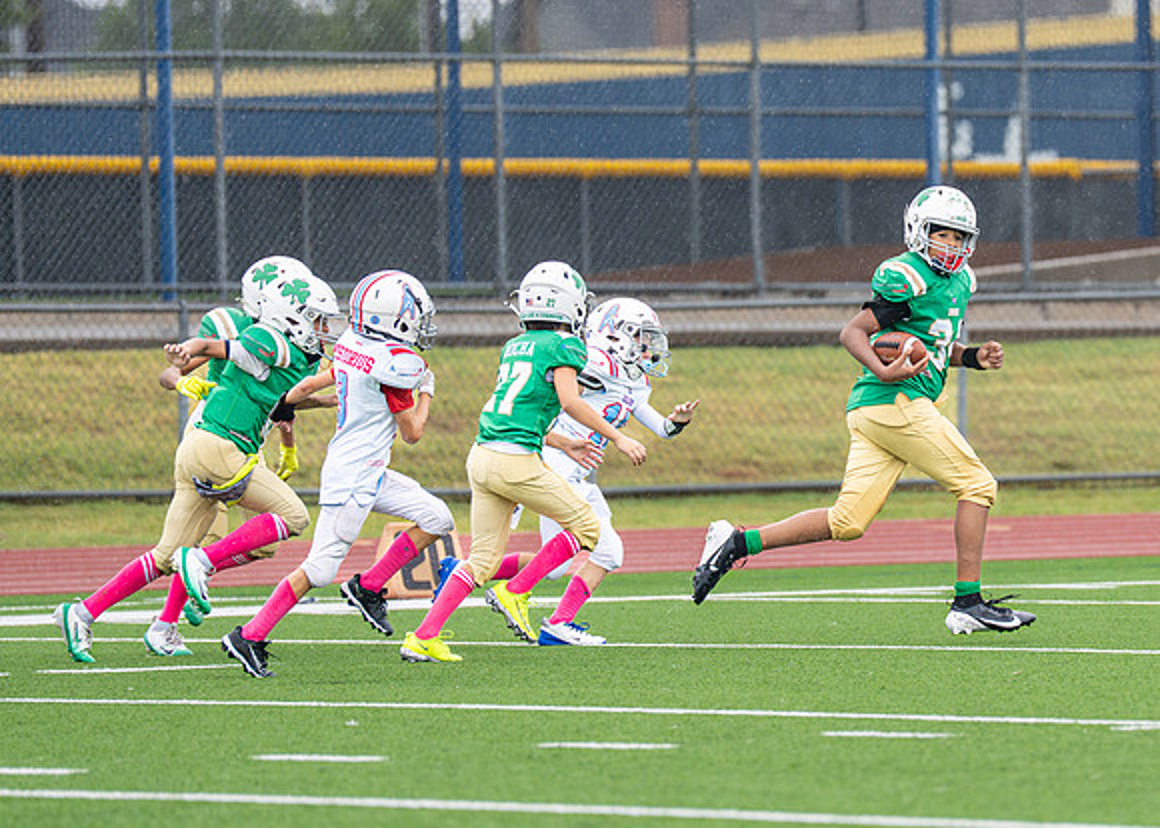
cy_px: 351
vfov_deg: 3.4
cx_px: 921
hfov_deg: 4.8
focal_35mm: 423
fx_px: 13947
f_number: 2.8
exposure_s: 1/1000
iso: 400
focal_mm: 200
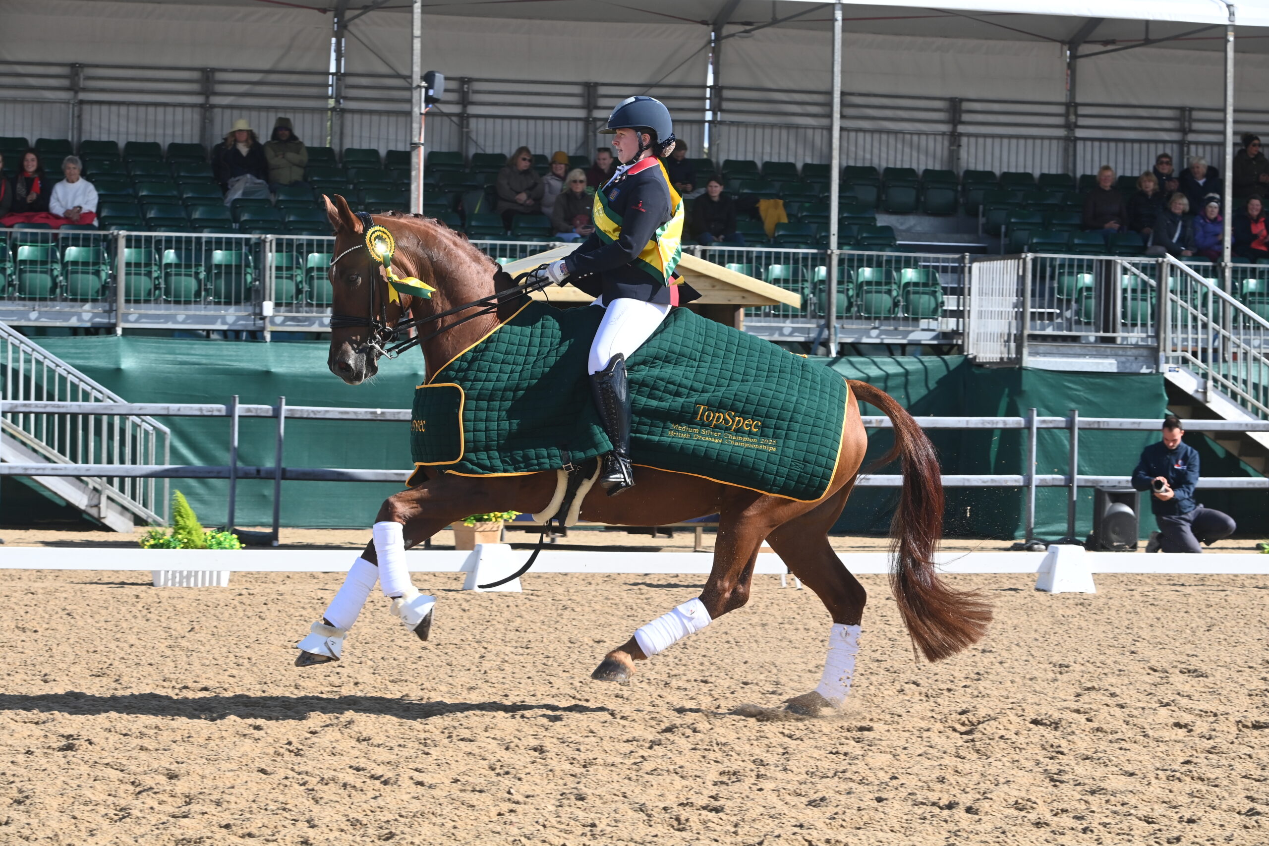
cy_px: 423
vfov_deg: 13.4
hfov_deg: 20.0
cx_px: 634
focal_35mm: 102
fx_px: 3595
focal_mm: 102
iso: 640
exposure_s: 1/640
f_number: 10
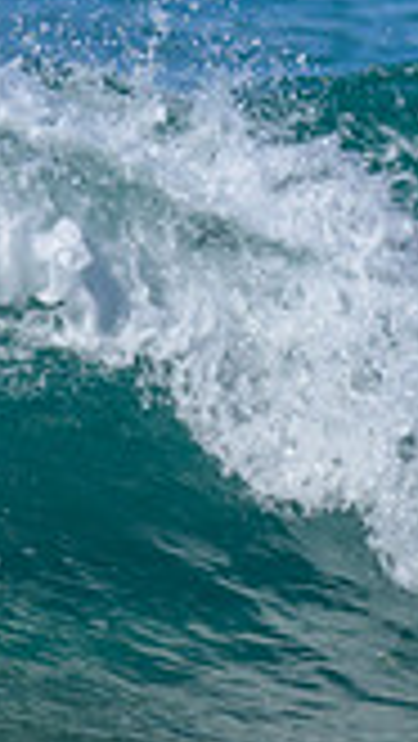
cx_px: 553
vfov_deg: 0.5
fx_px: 80585
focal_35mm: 4096
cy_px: -53
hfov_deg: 0.3
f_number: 6.3
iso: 360
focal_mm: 800
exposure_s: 1/2000
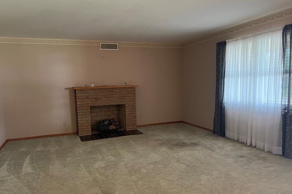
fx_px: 227
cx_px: 146
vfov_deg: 46.3
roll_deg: +2.4
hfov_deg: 65.5
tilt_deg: -6.3
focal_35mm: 28
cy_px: 105
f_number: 1.5
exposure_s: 1/60
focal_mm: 5.7
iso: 500
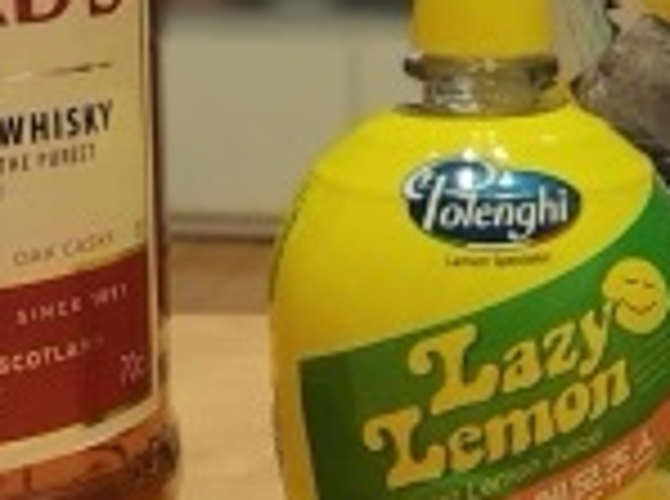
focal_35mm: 84
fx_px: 1622
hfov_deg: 23.3
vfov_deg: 17.1
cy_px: 9
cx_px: 427
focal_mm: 5.4
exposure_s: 1/60
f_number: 1.8
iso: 250
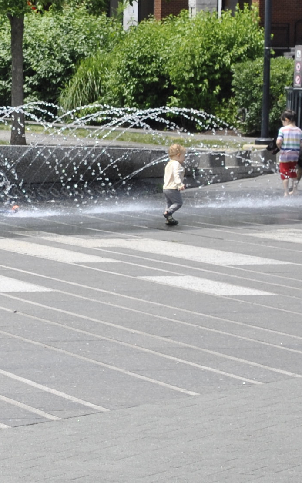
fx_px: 3515
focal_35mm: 267
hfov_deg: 4.9
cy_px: 94
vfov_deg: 7.8
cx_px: -183
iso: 100
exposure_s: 1/400
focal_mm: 50
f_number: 5.6
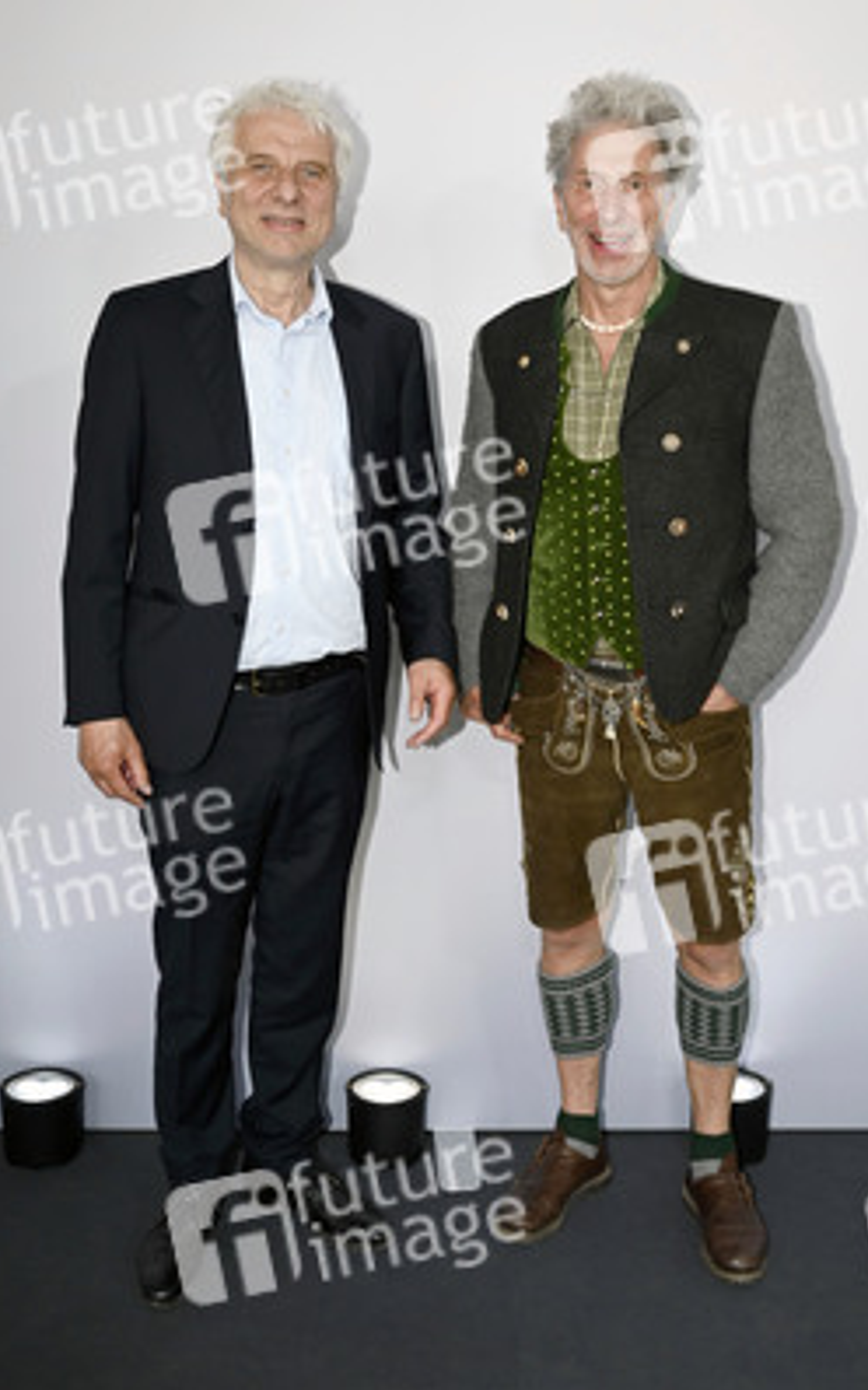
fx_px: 1477
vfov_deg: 50.4
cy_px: 697
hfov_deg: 32.8
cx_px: 448
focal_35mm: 39
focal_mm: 38
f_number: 6.3
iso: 640
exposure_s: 1/125
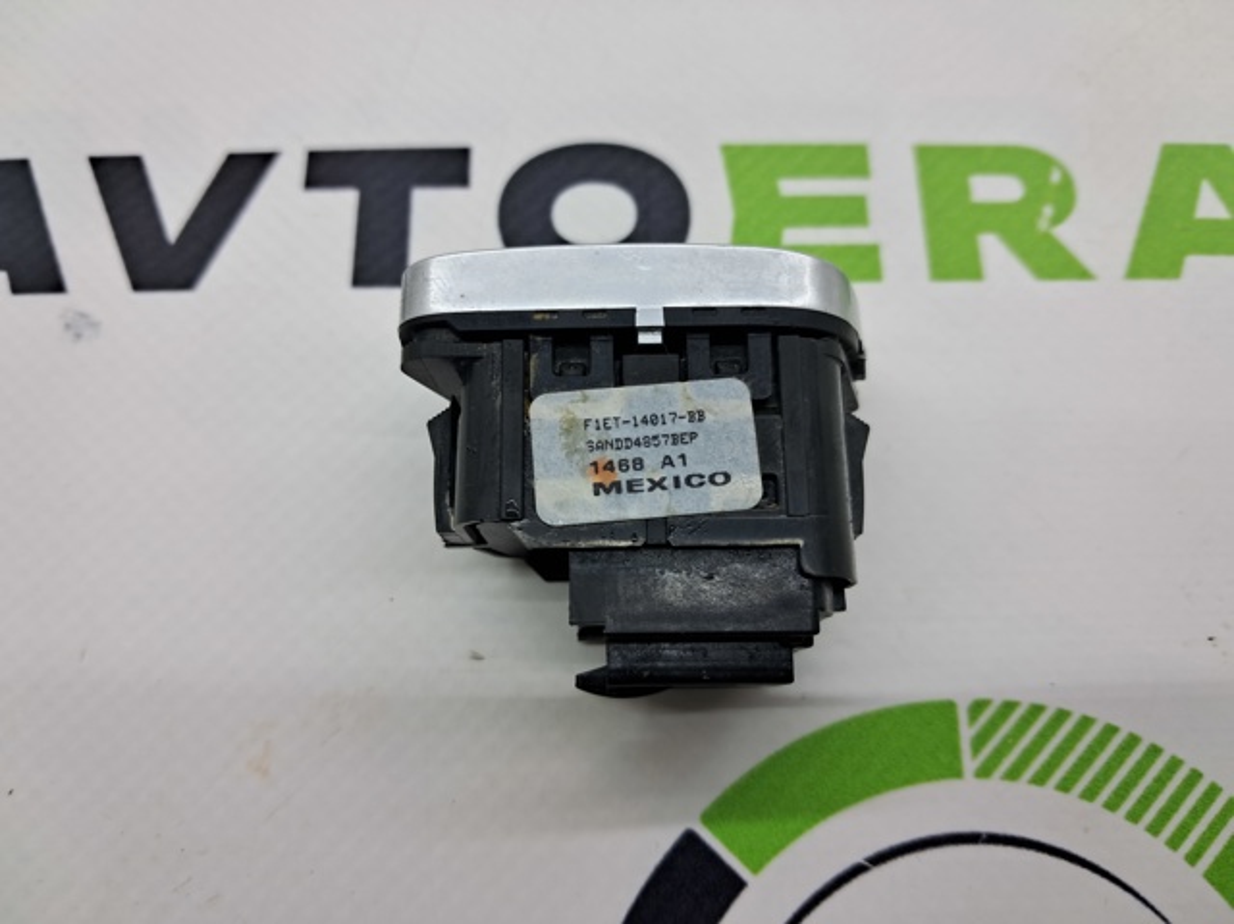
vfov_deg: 51.3
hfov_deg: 65.4
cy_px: 462
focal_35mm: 27
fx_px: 962
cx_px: 617
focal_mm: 4
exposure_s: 1/100
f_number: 1.8
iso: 50
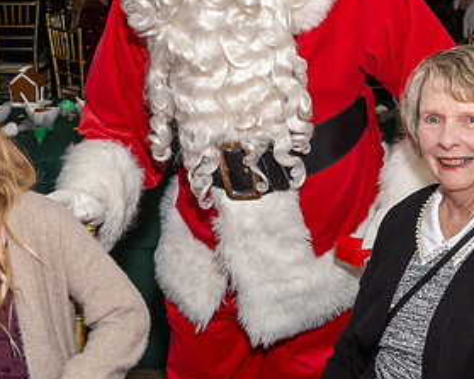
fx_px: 1080
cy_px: 144
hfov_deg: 24.7
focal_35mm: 77
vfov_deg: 19.9
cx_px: 267
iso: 500
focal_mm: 20
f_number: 8
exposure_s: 1/250
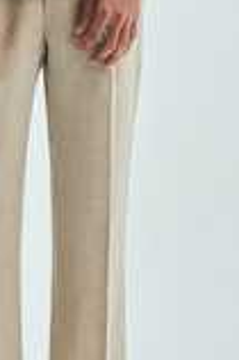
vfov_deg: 11.1
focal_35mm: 183
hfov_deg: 7.5
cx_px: 30
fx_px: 1826
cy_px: -44
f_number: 8
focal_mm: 55
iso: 400
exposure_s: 1/125
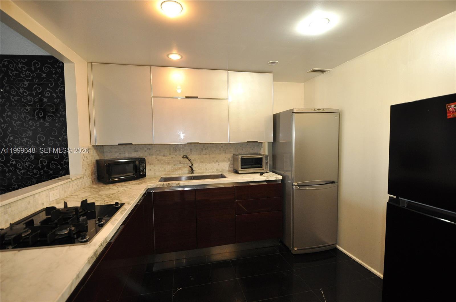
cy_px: 151
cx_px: 228
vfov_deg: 77.2
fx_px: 190
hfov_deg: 100.5
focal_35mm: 15
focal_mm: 10
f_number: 3.5
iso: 800
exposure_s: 1/80
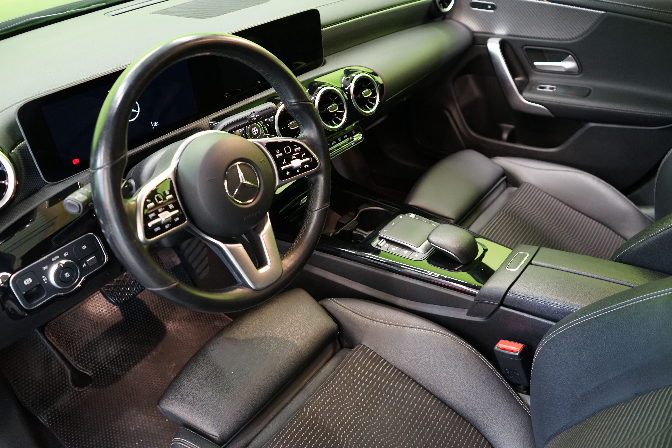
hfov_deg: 65.5
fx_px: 523
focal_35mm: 28
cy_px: 224
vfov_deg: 46.4
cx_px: 336
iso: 1600
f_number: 4
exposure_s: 1/20
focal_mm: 28
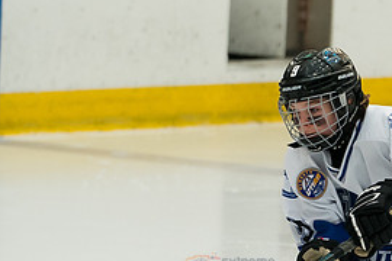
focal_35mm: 672
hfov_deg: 3.1
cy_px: 275
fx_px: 7317
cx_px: 349
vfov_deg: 2.0
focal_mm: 150
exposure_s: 1/1600
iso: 1600
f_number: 3.5
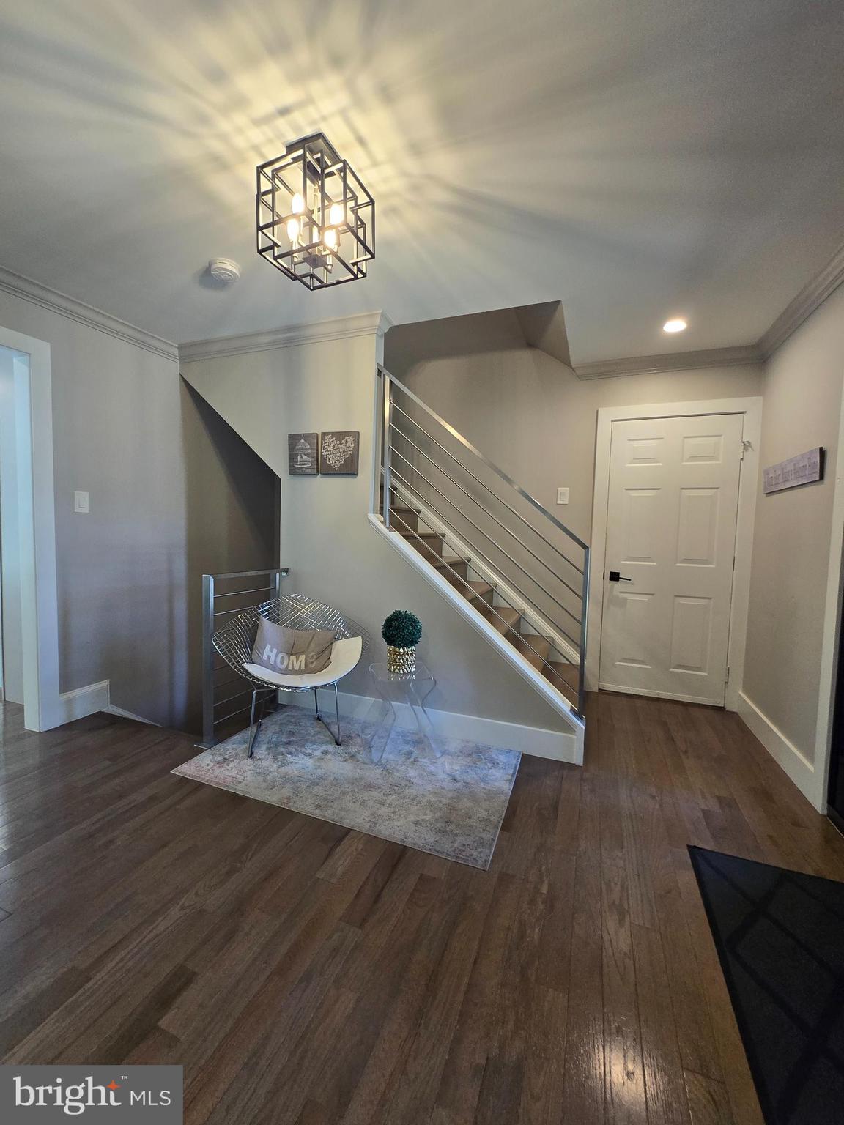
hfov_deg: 89.9
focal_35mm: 13
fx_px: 423
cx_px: 422
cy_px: 562
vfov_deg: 106.2
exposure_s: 1/60
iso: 160
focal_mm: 1.7
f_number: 2.2
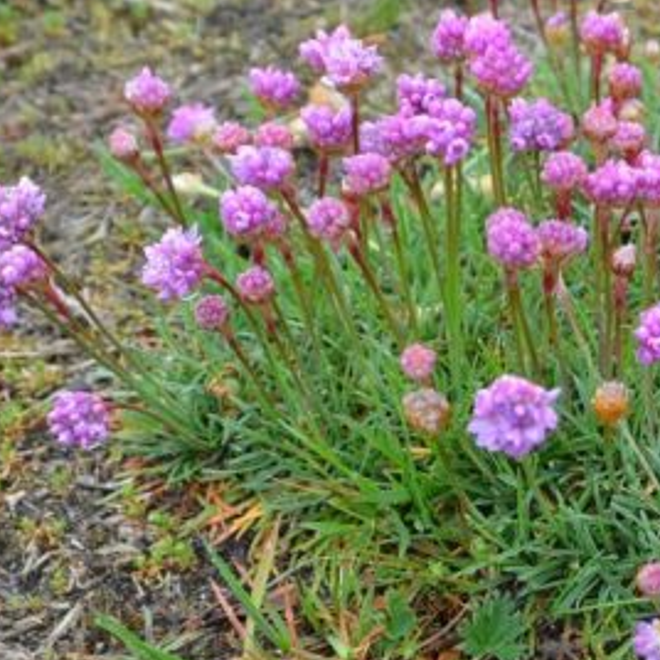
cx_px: 586
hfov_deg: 10.5
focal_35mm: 165
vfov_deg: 10.6
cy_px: 348
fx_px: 3559
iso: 280
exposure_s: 1/125
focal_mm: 50
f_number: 5.6
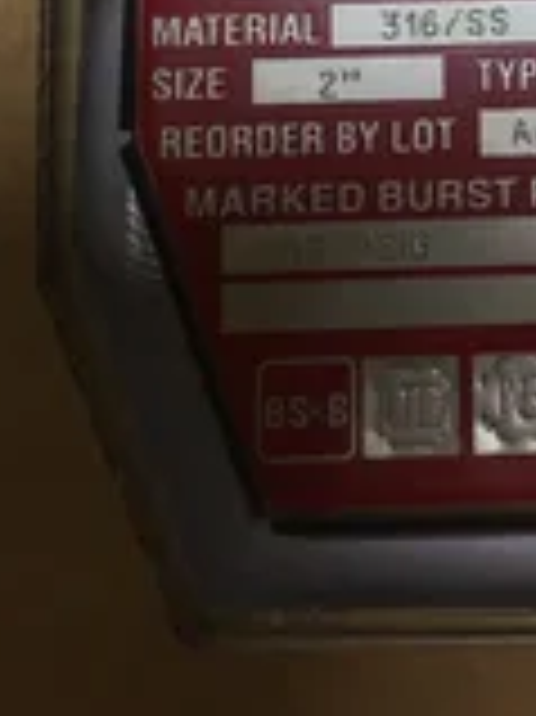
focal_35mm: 78
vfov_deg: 23.1
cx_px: 550
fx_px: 1613
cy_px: -131
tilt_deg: -75.4
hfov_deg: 18.3
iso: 25
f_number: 2.4
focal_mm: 3.3
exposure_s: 1/536
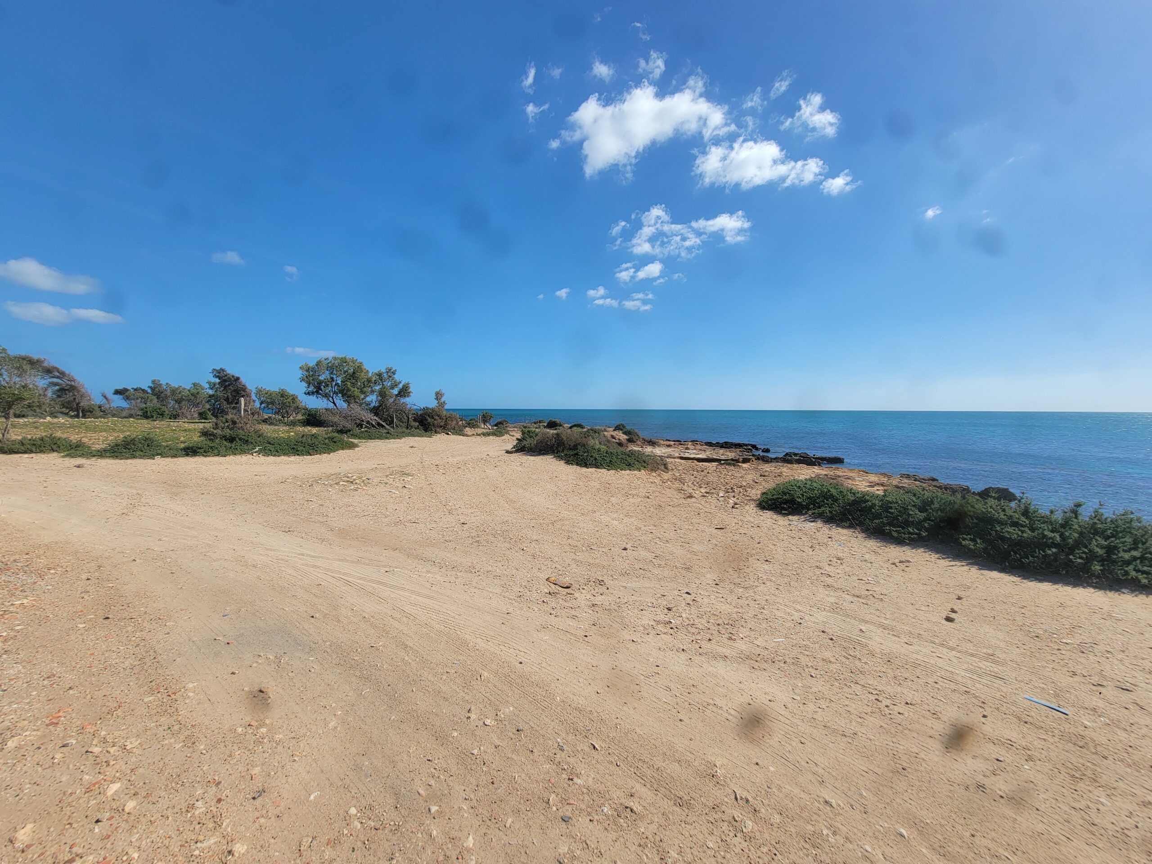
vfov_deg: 89.9
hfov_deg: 106.2
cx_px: 576
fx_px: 433
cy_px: 432
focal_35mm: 13
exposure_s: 1/2715
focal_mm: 2.2
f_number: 2.2
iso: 50
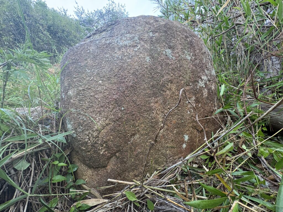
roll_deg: +3.6
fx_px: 114
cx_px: 142
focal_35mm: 14
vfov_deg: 85.7
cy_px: 106
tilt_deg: -3.3
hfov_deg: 102.1
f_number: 2.2
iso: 160
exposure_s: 1/99
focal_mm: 2.22
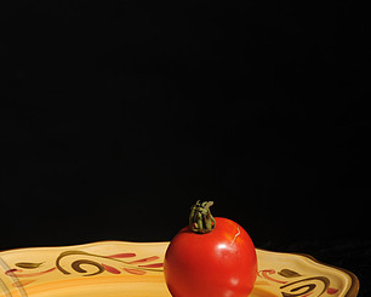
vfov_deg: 7.7
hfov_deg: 9.7
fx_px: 2196
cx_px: 131
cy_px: 226
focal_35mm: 200
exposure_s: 1/100
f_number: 6.3
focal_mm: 75
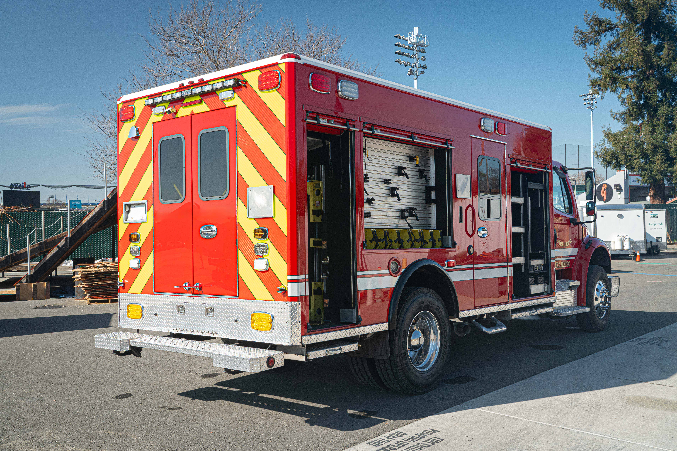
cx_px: 338
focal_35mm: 35
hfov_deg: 54.4
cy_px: 226
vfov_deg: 37.9
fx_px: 658
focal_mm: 35
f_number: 10
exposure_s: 1/200
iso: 800
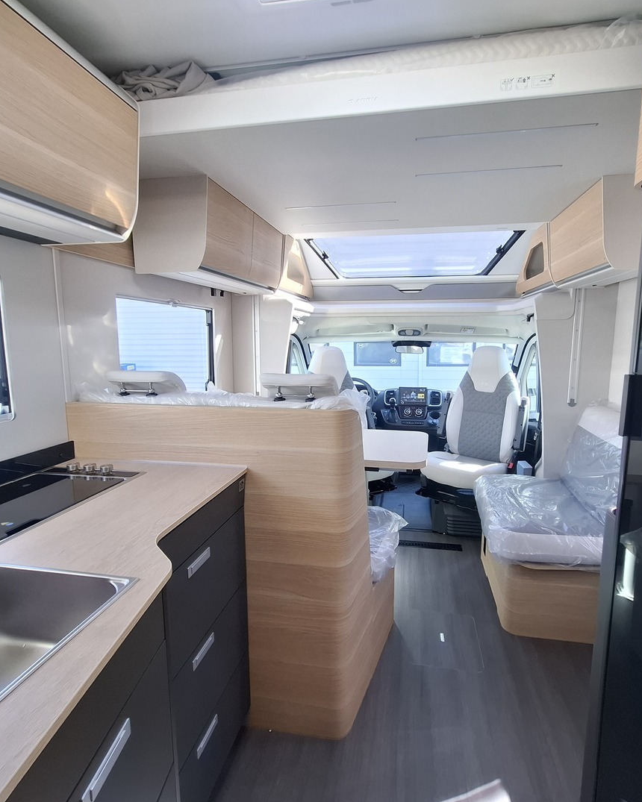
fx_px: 404
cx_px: 328
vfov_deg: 89.6
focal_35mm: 17
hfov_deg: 77.0
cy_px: 401
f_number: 2.2
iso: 80
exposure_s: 1/50
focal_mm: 1.74
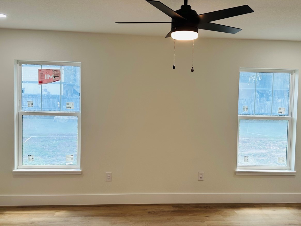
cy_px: 113
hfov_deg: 55.3
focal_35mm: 33
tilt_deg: -1.7
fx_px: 287
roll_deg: -1.5
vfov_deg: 42.9
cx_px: 161
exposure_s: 1/120
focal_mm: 6.86
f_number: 1.78
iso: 64
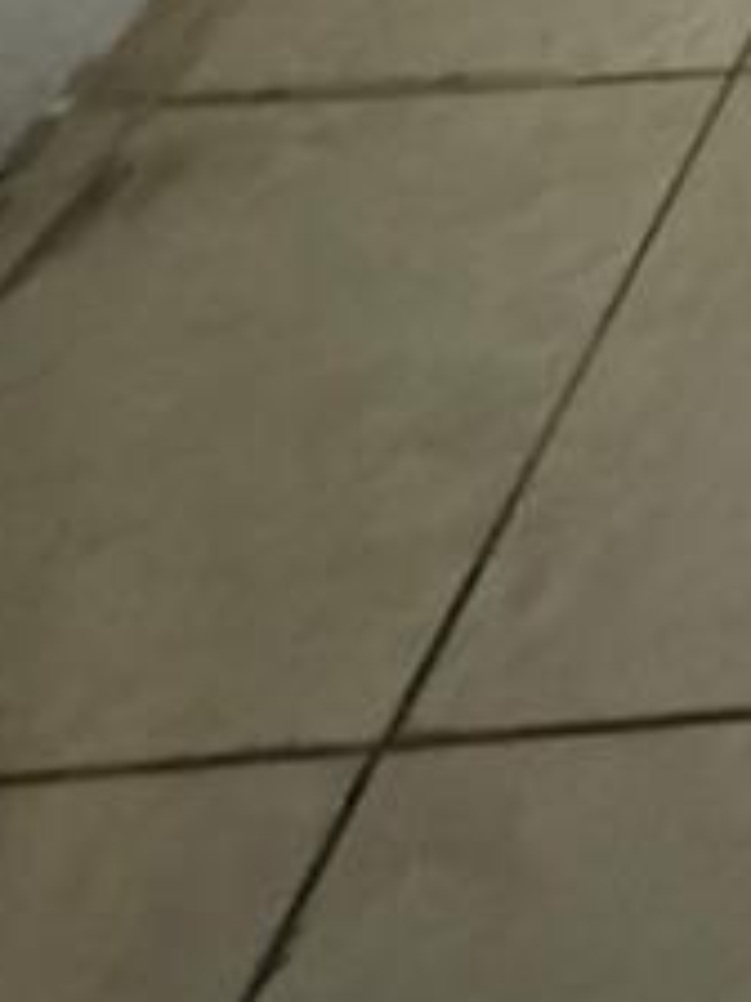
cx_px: 1909
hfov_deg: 13.3
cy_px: -1557
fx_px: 2170
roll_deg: +0.5
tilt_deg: -8.0
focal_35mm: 75
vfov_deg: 14.0
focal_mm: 2.22
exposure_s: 1/40
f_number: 2.2
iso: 1250
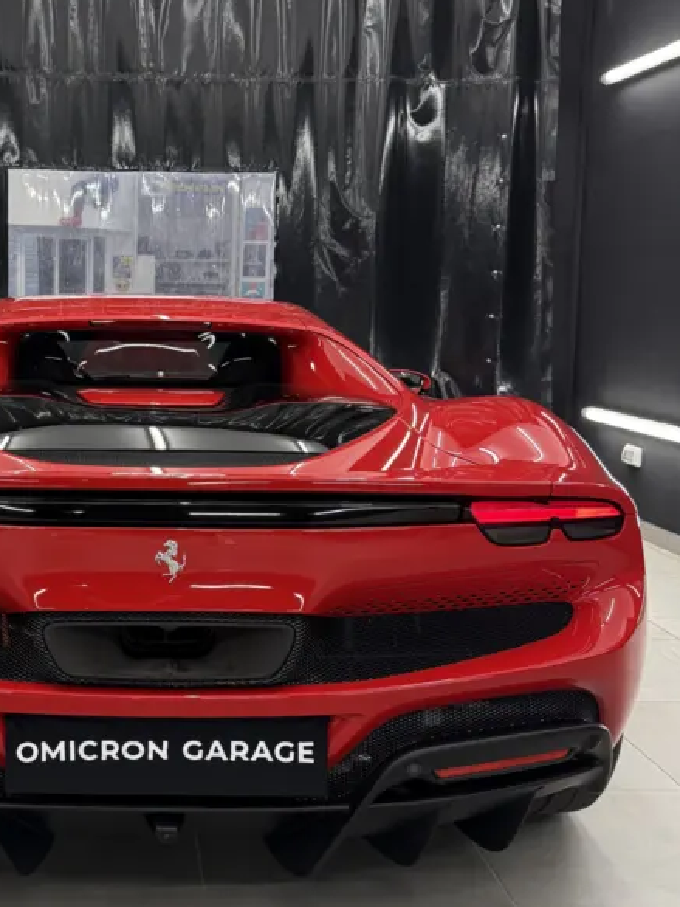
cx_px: 138
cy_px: 394
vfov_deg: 44.7
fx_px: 1100
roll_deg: -0.8
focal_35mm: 42
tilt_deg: -4.9
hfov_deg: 33.4
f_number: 1.78
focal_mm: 6.76
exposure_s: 1/98
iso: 250
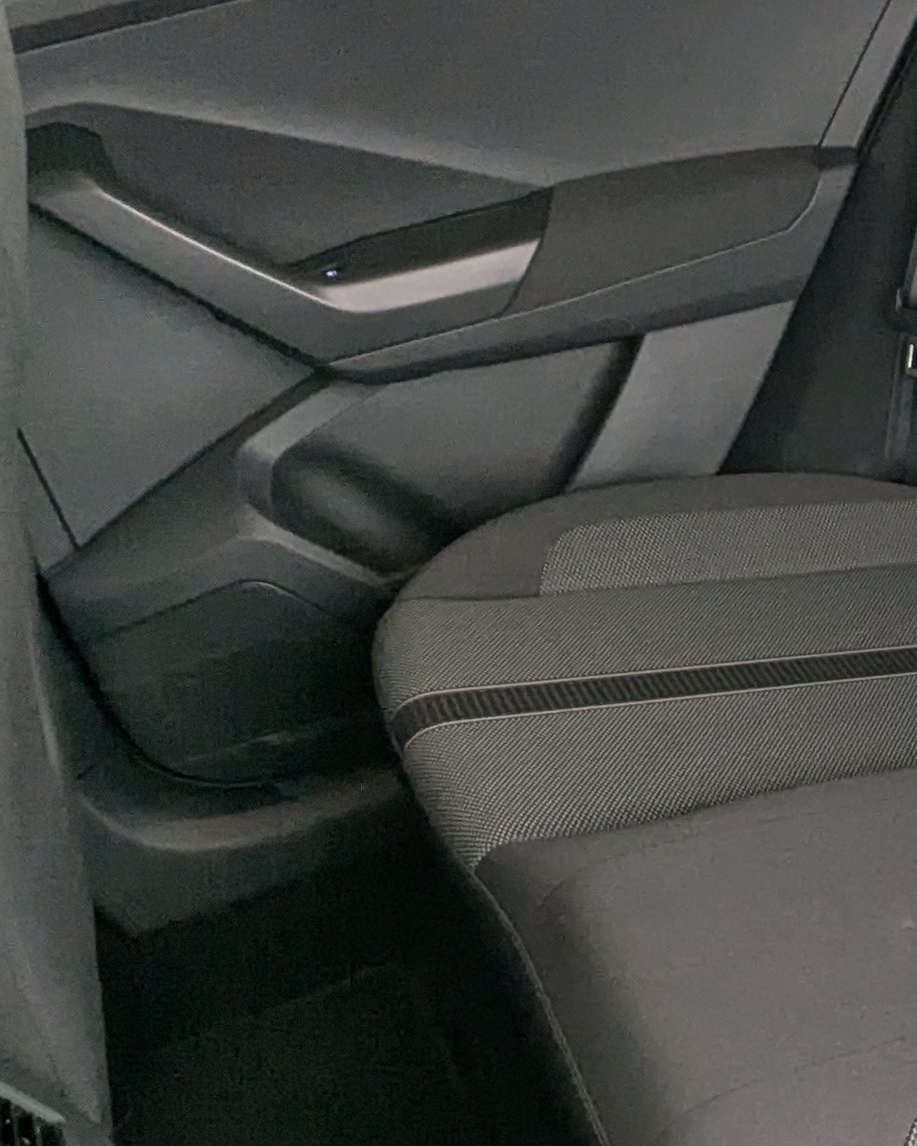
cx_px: 1554
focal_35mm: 50
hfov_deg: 21.9
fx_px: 1696
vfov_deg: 36.8
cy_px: 797
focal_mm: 2.35
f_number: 2.2
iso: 76
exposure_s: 1/36.1
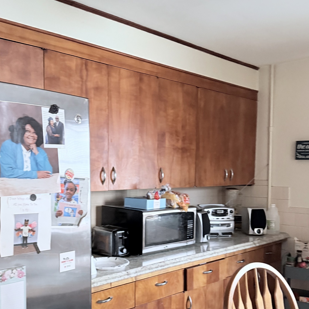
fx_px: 364
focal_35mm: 36
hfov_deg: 45.9
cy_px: 194
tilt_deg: -3.2
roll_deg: +0.5
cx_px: 128
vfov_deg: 45.6
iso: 800
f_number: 1.78
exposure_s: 1/45
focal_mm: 6.76
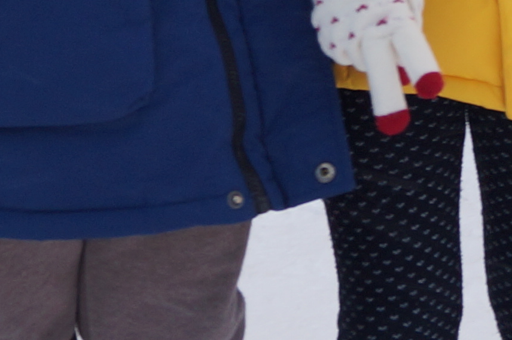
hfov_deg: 8.6
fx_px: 3424
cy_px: -478
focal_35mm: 241
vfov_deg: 5.5
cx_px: 261
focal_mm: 28
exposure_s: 1/80
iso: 100
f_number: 5
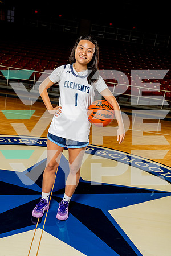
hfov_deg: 34.2
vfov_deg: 49.6
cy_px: 128
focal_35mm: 39
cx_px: 86
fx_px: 278
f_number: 5.6
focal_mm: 39
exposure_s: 1/250
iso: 640
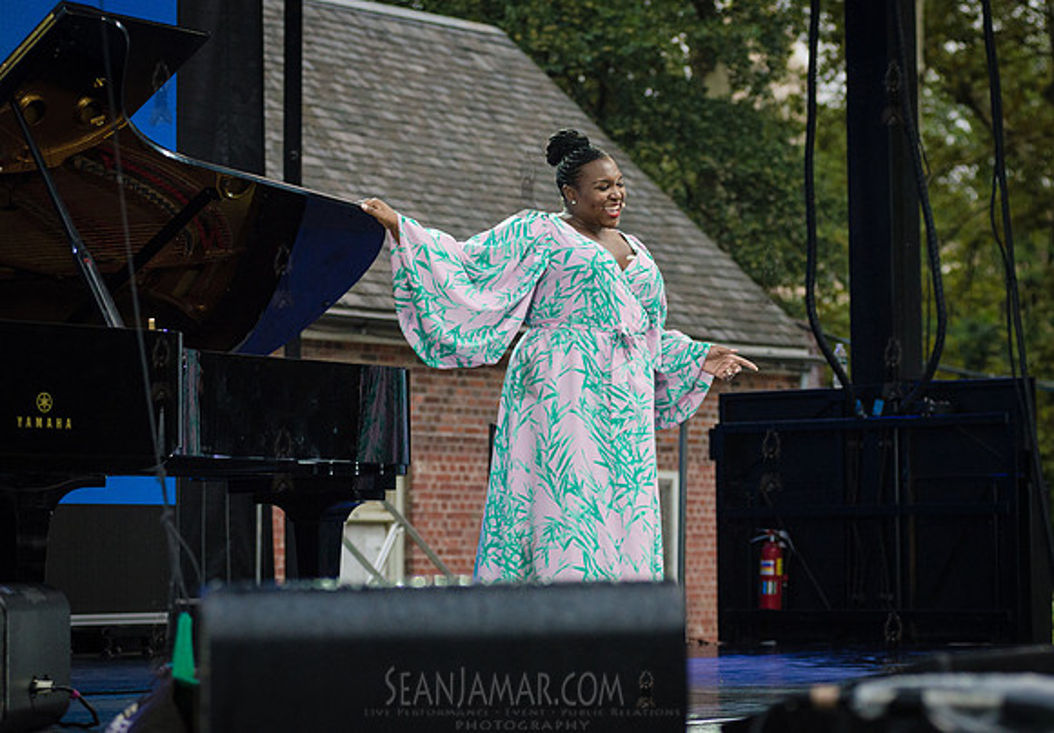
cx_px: 619
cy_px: 320
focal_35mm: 107
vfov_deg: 13.2
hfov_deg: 18.9
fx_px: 3164
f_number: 4.5
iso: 1600
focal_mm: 92
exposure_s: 1/500
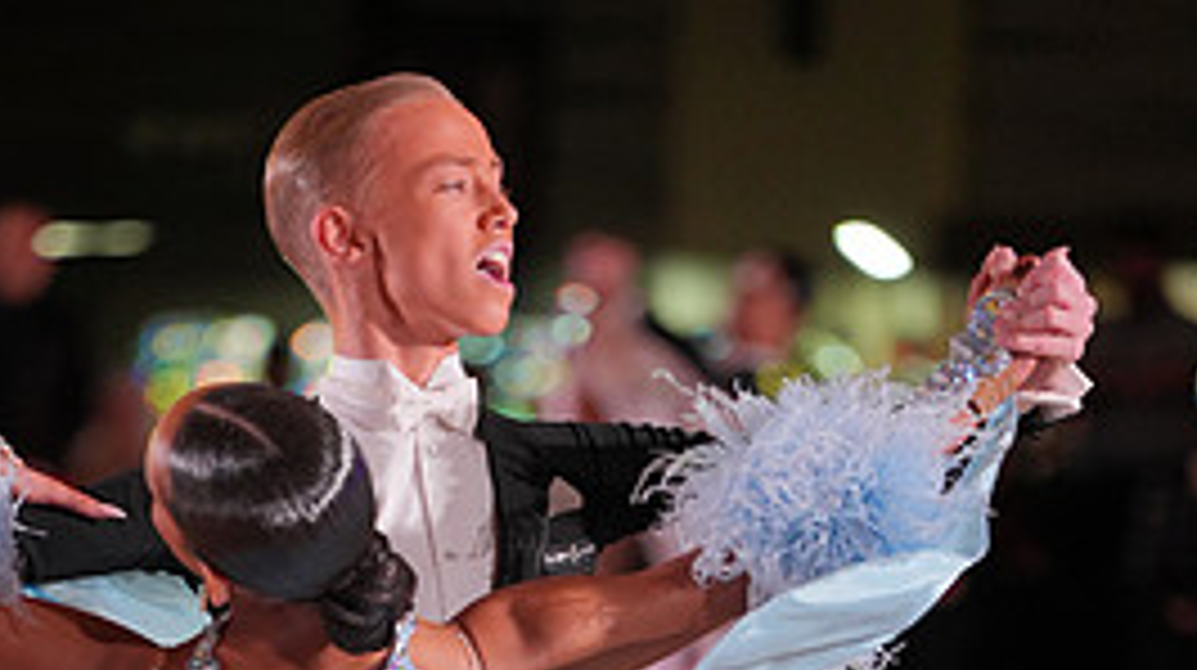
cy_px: 1160
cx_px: 470
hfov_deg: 6.1
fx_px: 11320
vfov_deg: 3.4
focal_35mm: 357
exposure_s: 1/400
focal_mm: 156
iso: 1000
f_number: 2.8
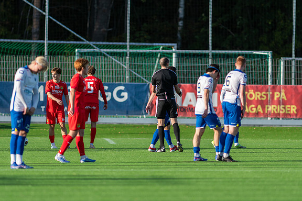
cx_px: 150
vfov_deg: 3.0
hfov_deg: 4.5
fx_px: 3833
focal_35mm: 457
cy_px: 101
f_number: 3.2
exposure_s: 1/2000
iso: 180
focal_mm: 300
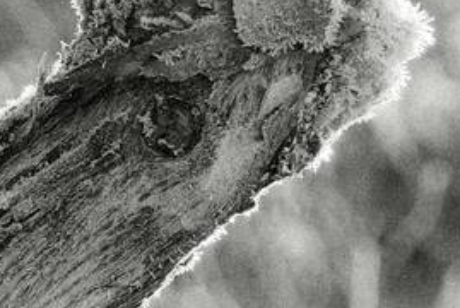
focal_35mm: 303
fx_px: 3876
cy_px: 235
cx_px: -434
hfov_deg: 6.6
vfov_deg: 4.5
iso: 640
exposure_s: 1/150
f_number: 5.6
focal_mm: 34.2
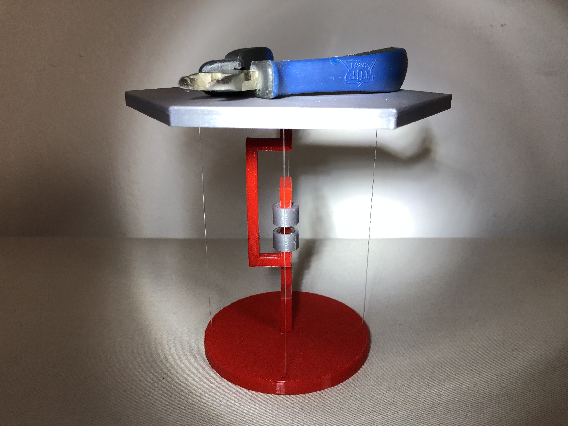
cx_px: 284
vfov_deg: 49.7
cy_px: 213
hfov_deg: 63.4
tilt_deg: -21.1
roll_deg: +0.4
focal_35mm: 28
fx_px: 459
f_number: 1.8
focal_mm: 4
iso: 32
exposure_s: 1/30
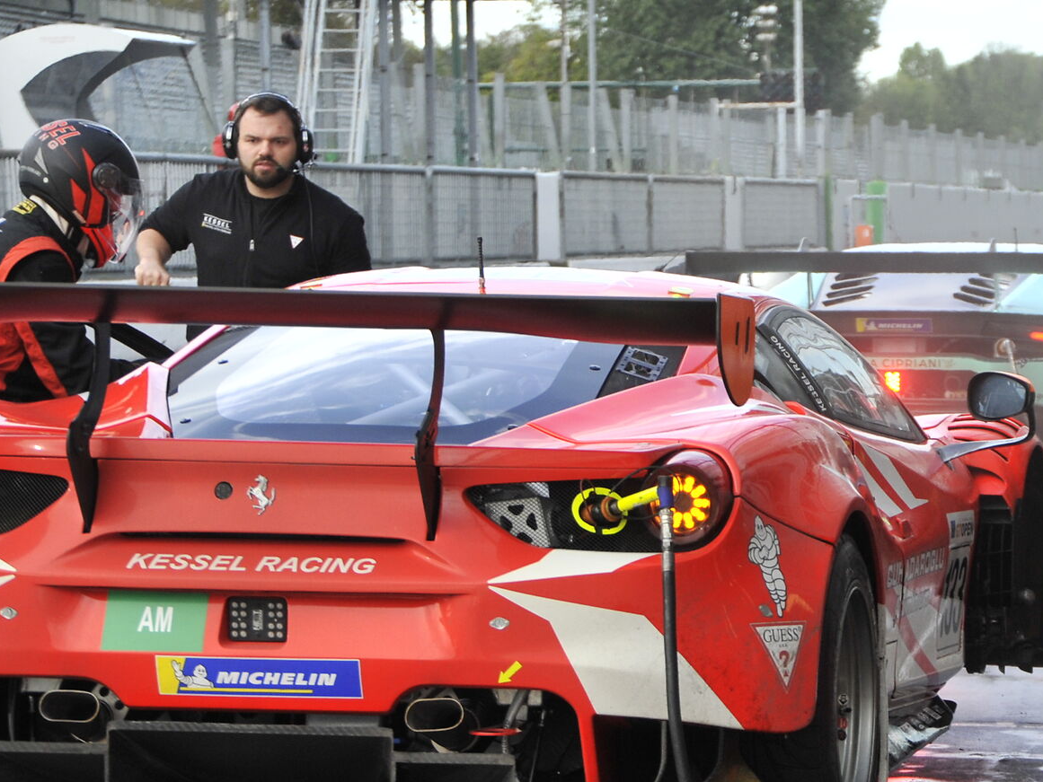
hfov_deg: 12.7
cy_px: 581
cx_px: 840
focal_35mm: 155
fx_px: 4671
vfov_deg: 9.6
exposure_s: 1/800
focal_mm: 78
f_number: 7.1
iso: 1000
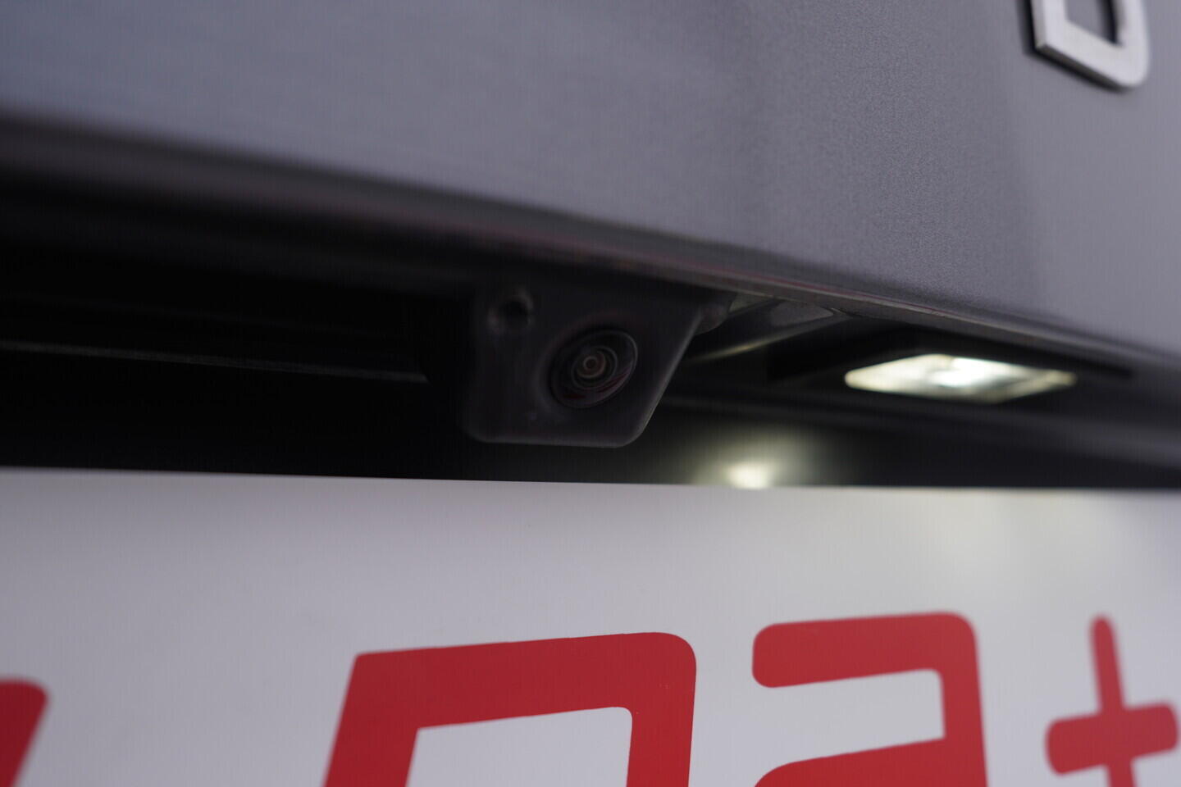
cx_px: 590
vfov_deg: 36.9
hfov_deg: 53.1
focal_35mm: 36
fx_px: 1181
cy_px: 394
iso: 125
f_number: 3.5
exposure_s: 1/60
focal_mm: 24
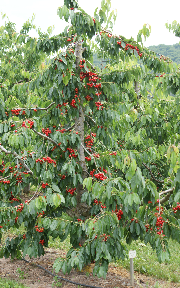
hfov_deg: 15.5
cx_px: 84
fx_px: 663
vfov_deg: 24.5
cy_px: 144
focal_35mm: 85
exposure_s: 1/125
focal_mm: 55
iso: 100
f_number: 7.1
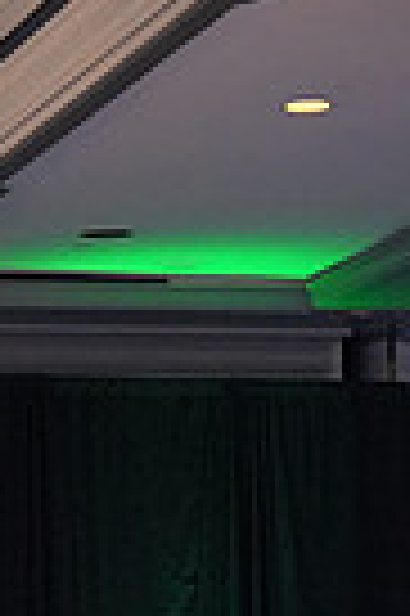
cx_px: -448
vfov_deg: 8.7
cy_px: 1169
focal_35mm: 225
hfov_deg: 5.9
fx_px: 3853
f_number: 4
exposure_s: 1/400
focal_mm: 53
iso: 3200
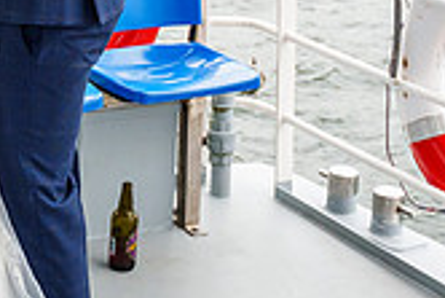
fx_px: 1336
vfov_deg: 12.2
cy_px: -135
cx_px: 9
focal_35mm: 108
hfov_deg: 18.5
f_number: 3.5
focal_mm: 28
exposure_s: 1/640
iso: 1000
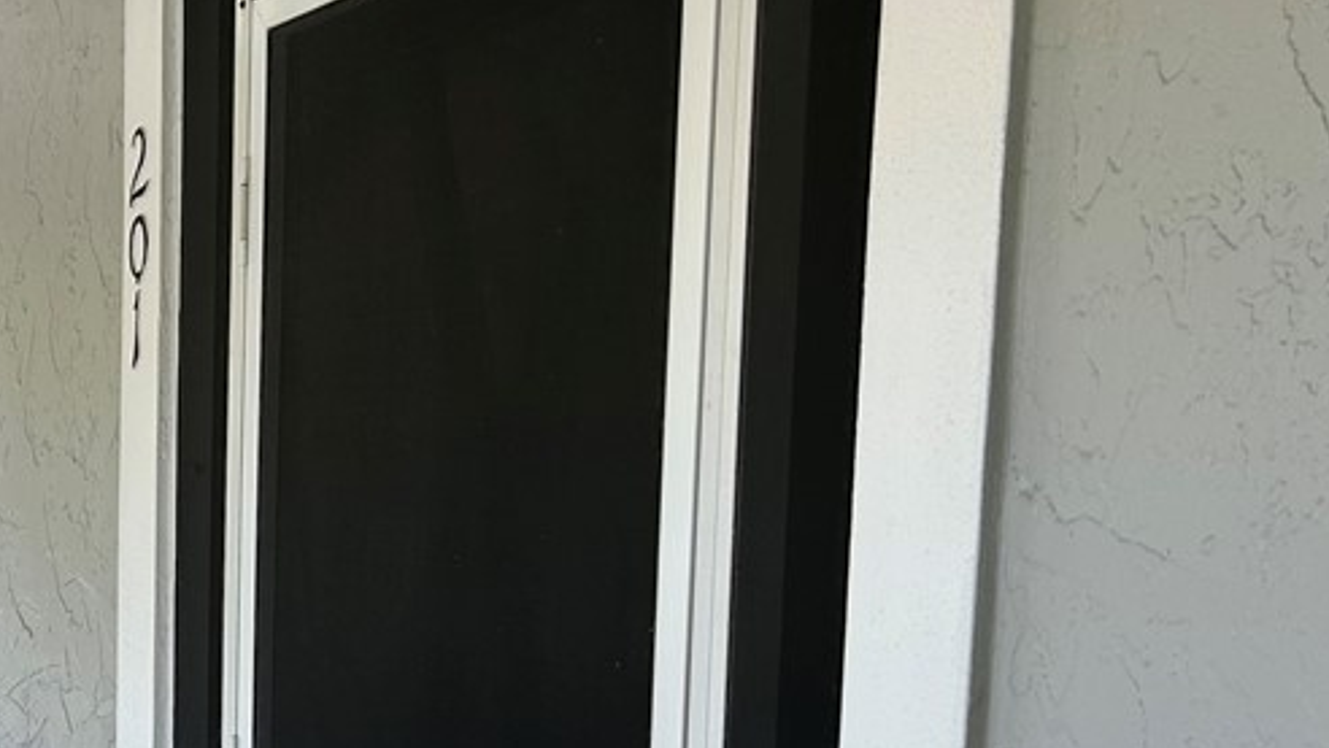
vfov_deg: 19.9
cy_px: 718
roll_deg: +0.1
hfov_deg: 32.4
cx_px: -22
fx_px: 2080
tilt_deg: -7.1
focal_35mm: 59
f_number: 1.5
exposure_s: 1/591
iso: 50
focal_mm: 5.7
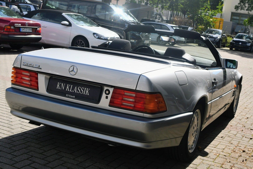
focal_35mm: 52
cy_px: 84
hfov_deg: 38.2
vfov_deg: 26.0
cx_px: 126
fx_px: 365
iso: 160
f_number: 8
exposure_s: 1/250
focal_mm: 35
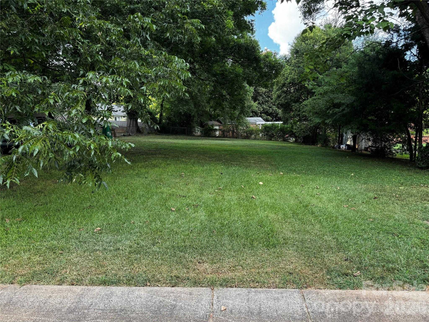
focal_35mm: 24
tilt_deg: -8.4
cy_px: 161
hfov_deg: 71.6
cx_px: 214
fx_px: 297
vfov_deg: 56.8
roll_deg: -0.3
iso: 64
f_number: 1.78
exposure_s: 1/264
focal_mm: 6.76
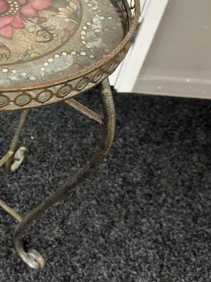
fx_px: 399
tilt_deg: -47.3
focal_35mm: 49
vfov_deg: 38.5
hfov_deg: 28.1
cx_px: 6
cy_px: 94
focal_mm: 6.86
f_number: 1.78
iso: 200
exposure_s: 1/50
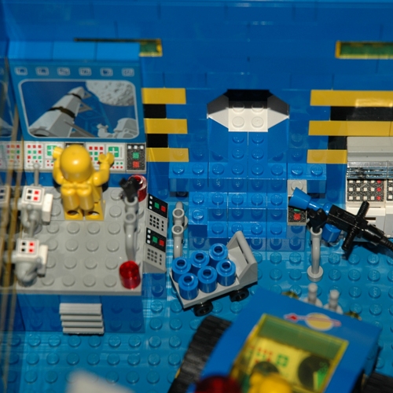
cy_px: 193
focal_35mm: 137
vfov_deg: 12.7
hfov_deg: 12.7
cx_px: 226
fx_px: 1760
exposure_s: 1/60
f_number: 4.5
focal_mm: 70
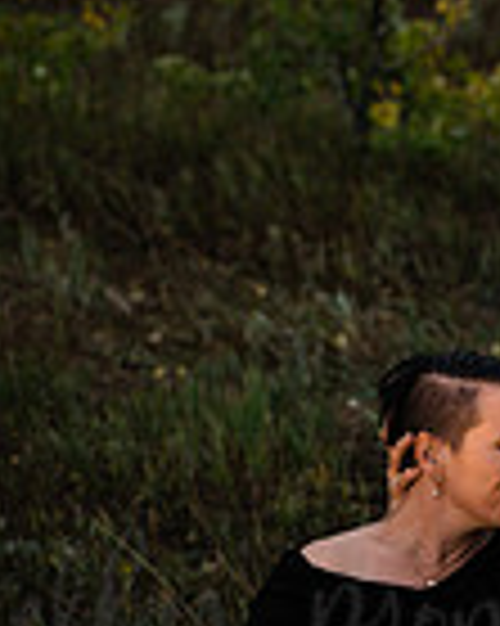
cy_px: 612
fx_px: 2815
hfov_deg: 10.1
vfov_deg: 12.6
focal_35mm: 152
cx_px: 511
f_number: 2.5
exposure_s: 1/640
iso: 400
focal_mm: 50
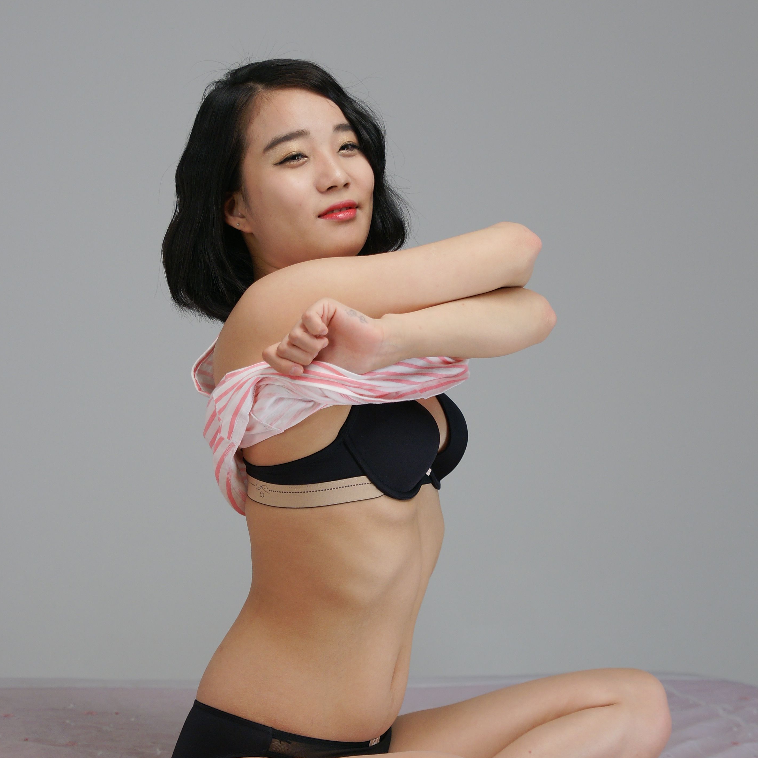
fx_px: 2146
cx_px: 381
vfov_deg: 20.0
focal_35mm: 87
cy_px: 366
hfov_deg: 20.0
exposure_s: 1/125
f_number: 3.2
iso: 200
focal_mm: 45
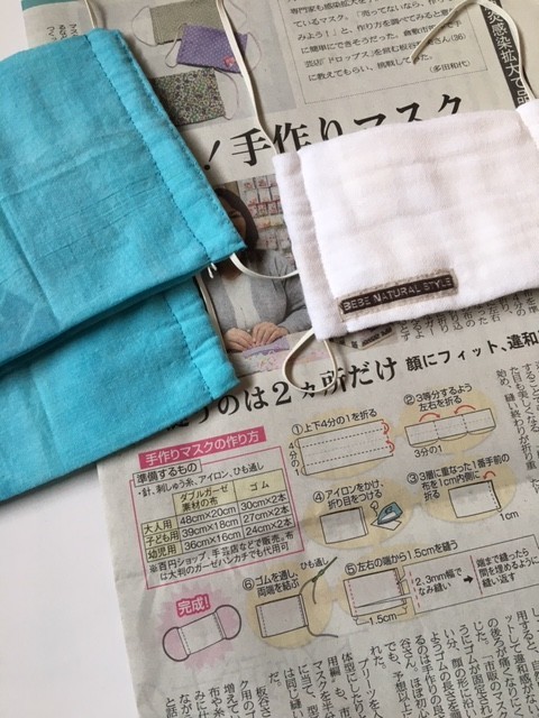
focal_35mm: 29
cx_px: 270
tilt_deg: -78.3
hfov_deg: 48.2
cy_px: 359
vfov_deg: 61.7
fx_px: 602
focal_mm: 4.15
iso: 25
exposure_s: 1/30
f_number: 2.2
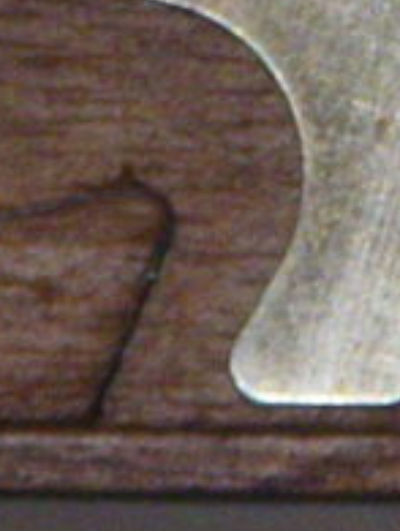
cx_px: 710
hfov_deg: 2.0
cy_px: -901
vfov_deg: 2.7
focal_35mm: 739
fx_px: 11349
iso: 400
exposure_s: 1/125
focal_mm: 16.7
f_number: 5
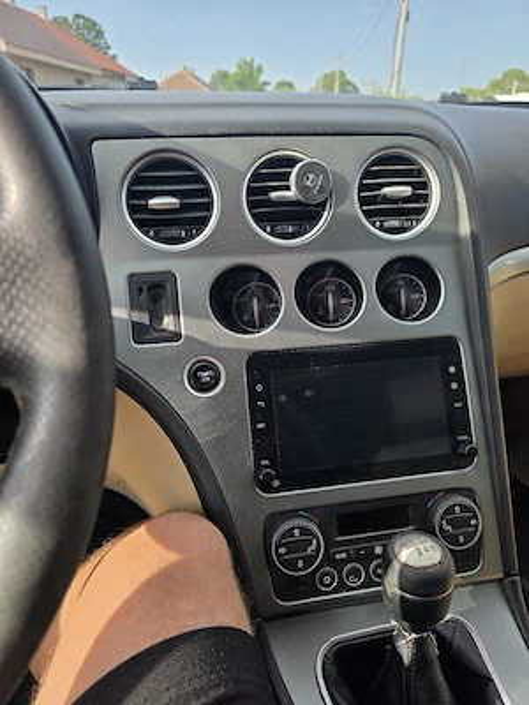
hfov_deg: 58.9
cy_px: 352
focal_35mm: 23
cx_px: 264
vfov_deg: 73.9
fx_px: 469
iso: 80
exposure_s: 1/1429
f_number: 1.7
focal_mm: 6.3
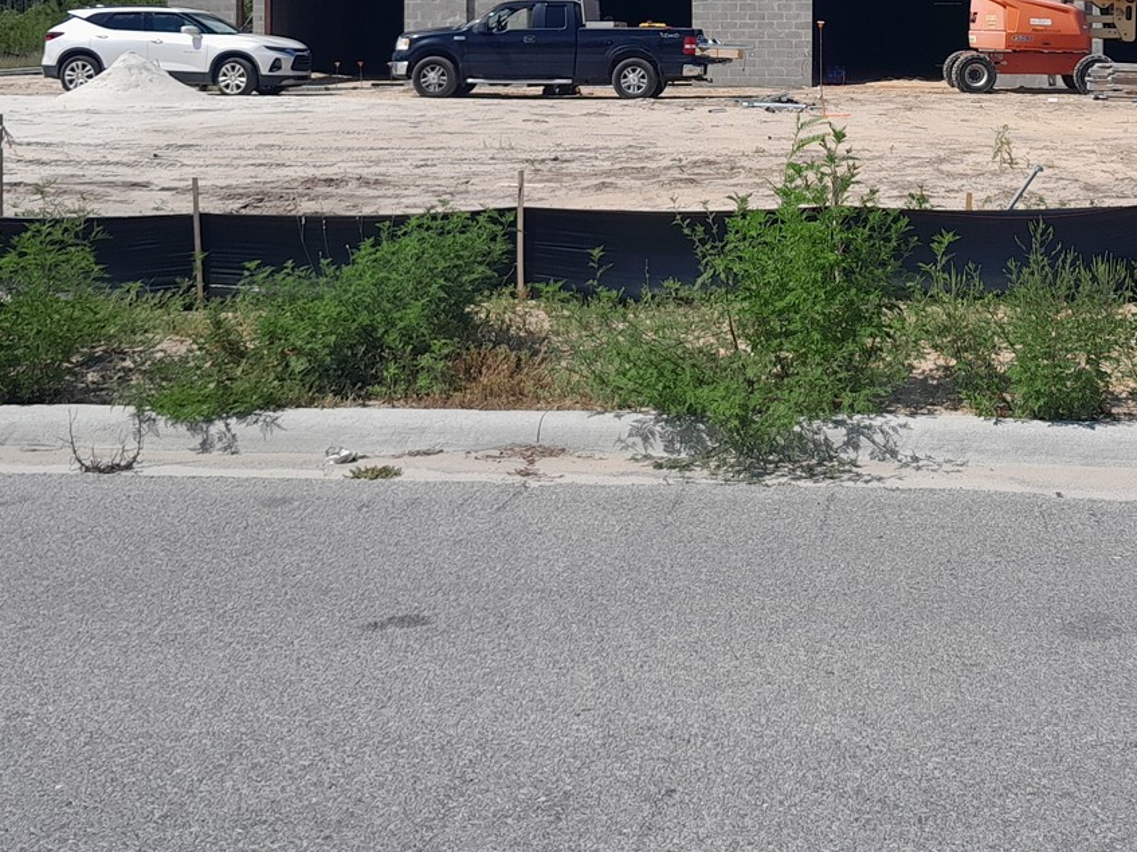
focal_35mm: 51
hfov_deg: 37.0
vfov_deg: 27.5
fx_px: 1675
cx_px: 788
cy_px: 76
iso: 40
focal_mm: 4
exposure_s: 1/706
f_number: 1.8
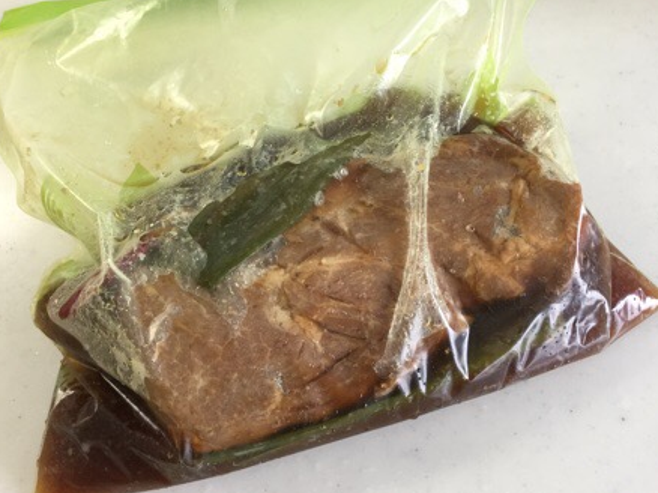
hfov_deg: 54.0
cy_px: 233
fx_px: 646
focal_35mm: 34
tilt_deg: -67.6
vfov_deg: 41.7
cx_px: 343
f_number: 2.4
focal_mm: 3.3
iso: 64
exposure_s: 1/30
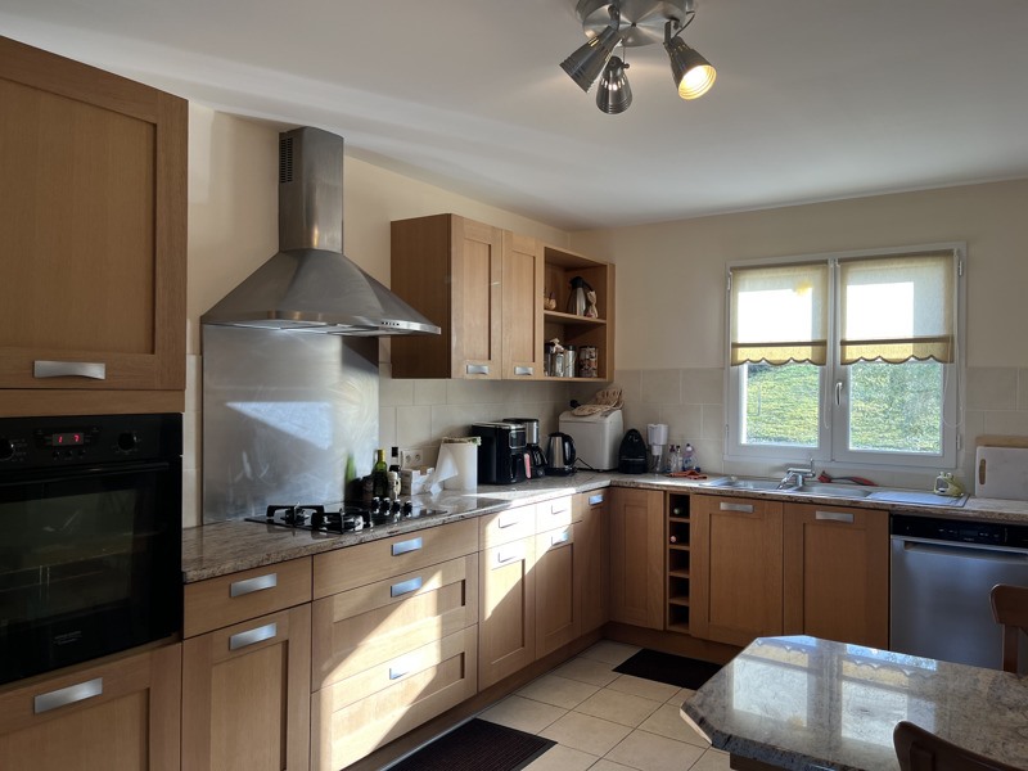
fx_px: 772
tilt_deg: -0.6
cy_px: 386
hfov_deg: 67.3
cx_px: 514
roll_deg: -0.1
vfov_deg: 53.1
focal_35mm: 26
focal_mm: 5.1
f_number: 1.6
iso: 32
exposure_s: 1/100
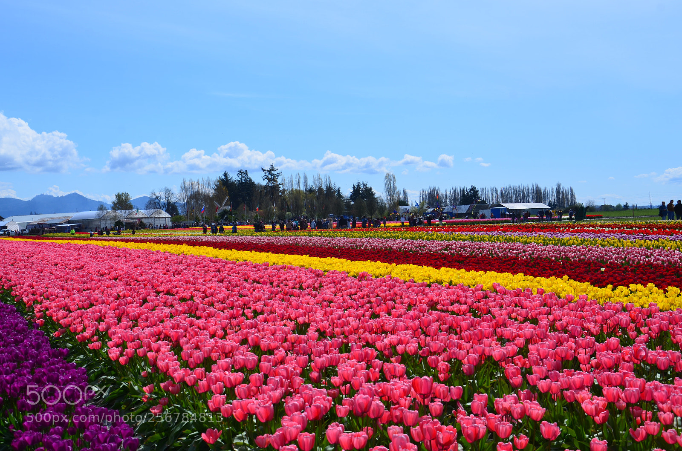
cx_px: 341
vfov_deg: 25.6
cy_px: 226
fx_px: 992
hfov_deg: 37.9
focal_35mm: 52
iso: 100
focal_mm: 35
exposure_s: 1/320
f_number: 9
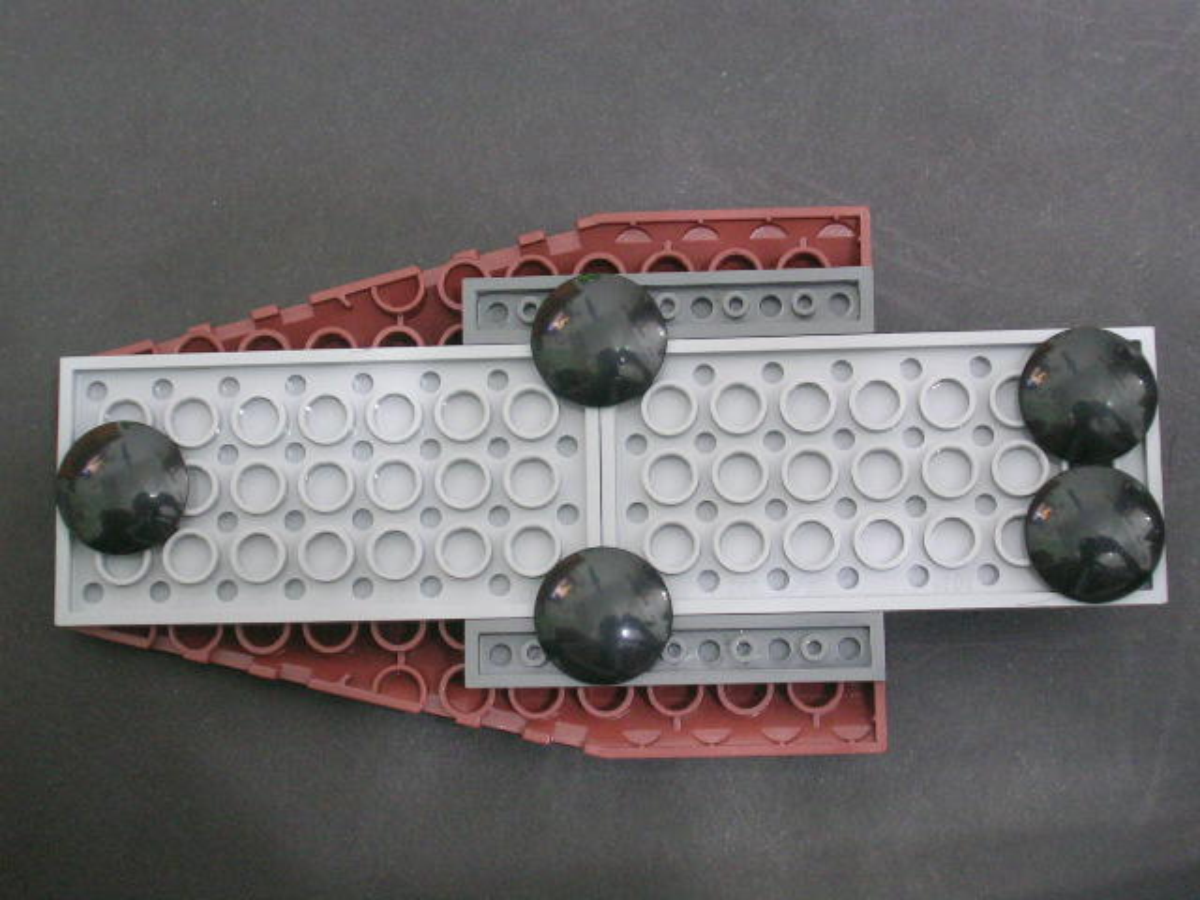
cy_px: 450
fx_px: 2531
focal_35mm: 73
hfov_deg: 26.7
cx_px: 600
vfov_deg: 20.2
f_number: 3.8
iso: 200
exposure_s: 1/2.4
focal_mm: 11.1
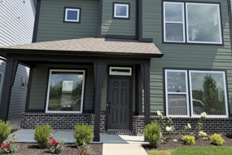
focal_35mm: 35
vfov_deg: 37.1
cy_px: 43
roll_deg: -0.9
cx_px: 128
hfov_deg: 54.3
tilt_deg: +11.4
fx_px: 226
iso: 80
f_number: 1.78
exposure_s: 1/2703
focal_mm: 6.76
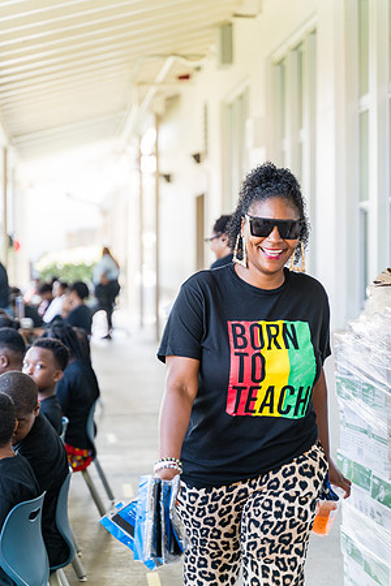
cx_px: 196
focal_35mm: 75
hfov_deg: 18.2
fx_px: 1222
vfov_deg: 27.0
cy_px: 293
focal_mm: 75
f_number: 2.8
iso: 500
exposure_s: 1/200
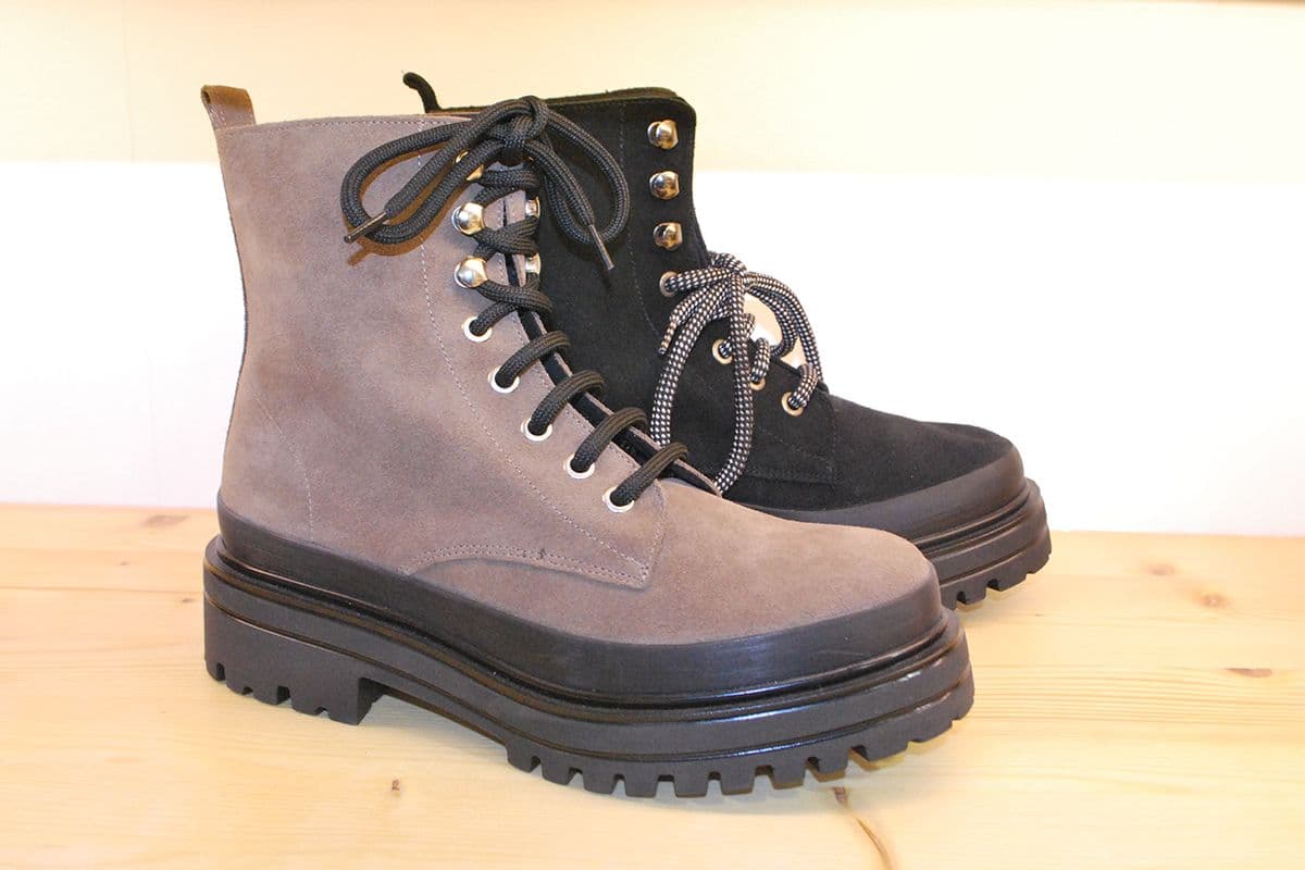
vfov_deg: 40.0
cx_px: 652
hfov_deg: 57.2
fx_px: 1196
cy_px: 435
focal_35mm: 33
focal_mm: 22
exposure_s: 1/200
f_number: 7.1
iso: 1600
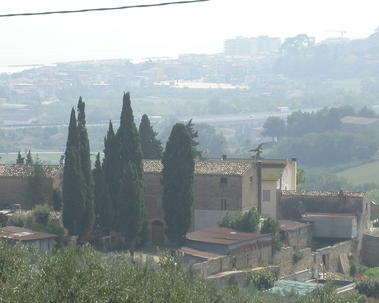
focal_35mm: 239
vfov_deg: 6.5
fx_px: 2681
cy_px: 193
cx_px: 152
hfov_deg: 8.1
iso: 100
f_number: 6.5
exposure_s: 1/336
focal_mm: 32
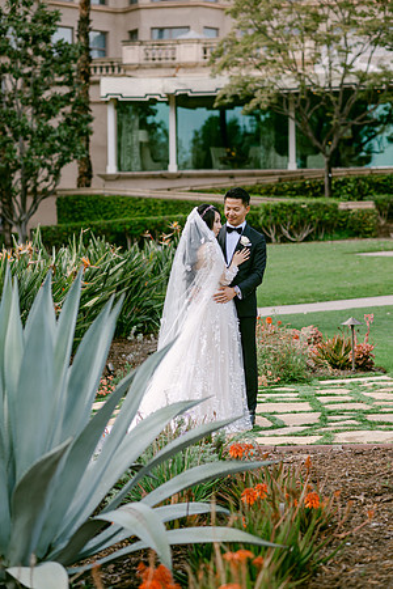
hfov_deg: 16.1
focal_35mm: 85
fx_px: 1392
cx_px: 196
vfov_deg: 23.9
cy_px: 294
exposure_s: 1/800
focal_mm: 85
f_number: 2.8
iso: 100
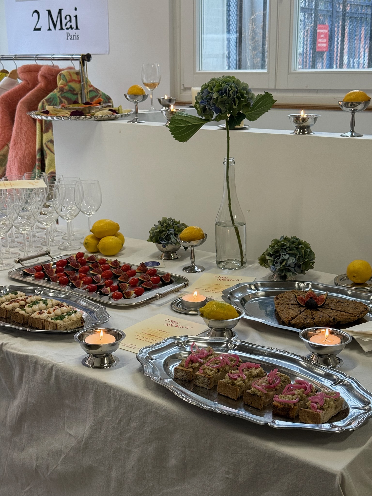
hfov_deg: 30.3
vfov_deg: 39.7
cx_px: 186
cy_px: 248
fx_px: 688
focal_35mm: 48
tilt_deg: -14.7
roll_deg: -0.2
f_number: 1.78
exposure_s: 1/100
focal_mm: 6.76
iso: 80
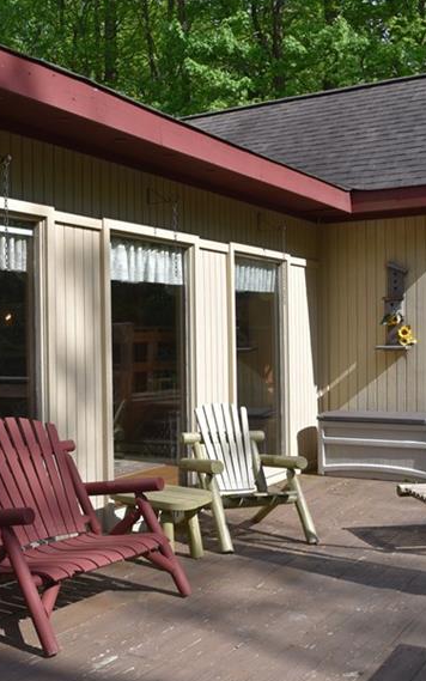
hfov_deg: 28.7
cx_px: 96
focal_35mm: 44
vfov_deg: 45.3
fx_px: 817
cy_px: 351
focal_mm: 24
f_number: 9
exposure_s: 1/320
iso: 200
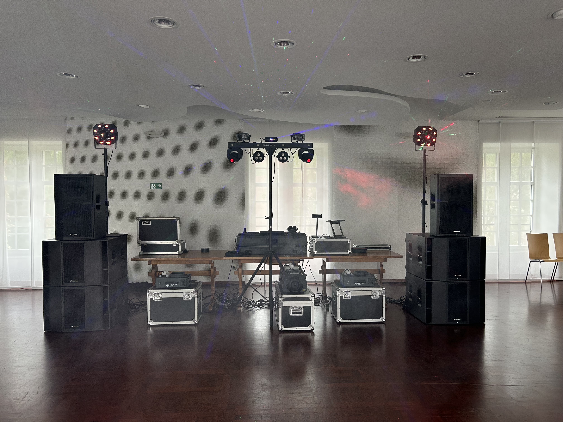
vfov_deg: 53.1
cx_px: 282
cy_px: 211
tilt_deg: -2.4
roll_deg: +0.7
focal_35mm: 26
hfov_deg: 67.3
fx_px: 423
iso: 64
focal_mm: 5.7
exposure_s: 1/121
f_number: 1.5
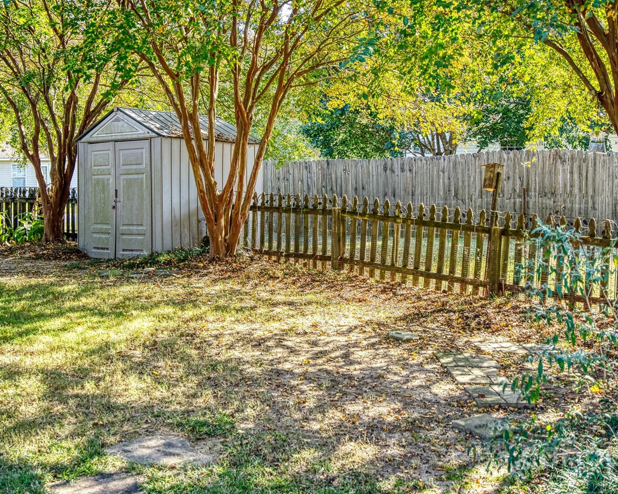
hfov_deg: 39.5
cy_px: 200
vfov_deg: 32.0
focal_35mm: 47
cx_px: 323
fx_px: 859
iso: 640
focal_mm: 35
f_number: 4
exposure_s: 1/40
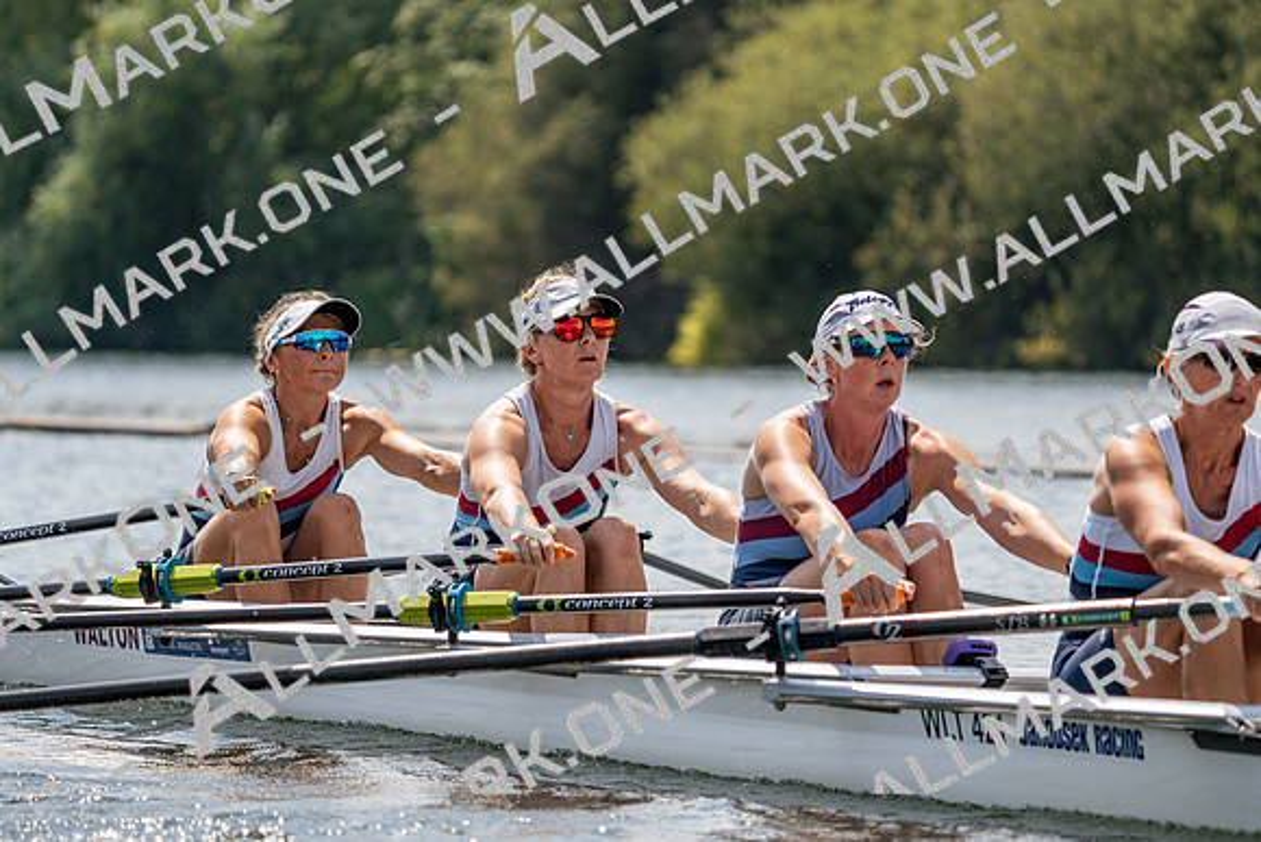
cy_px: 421
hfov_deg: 8.1
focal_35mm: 255
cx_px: 630
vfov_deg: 5.4
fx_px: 8934
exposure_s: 1/1600
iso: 200
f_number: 5.6
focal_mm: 255
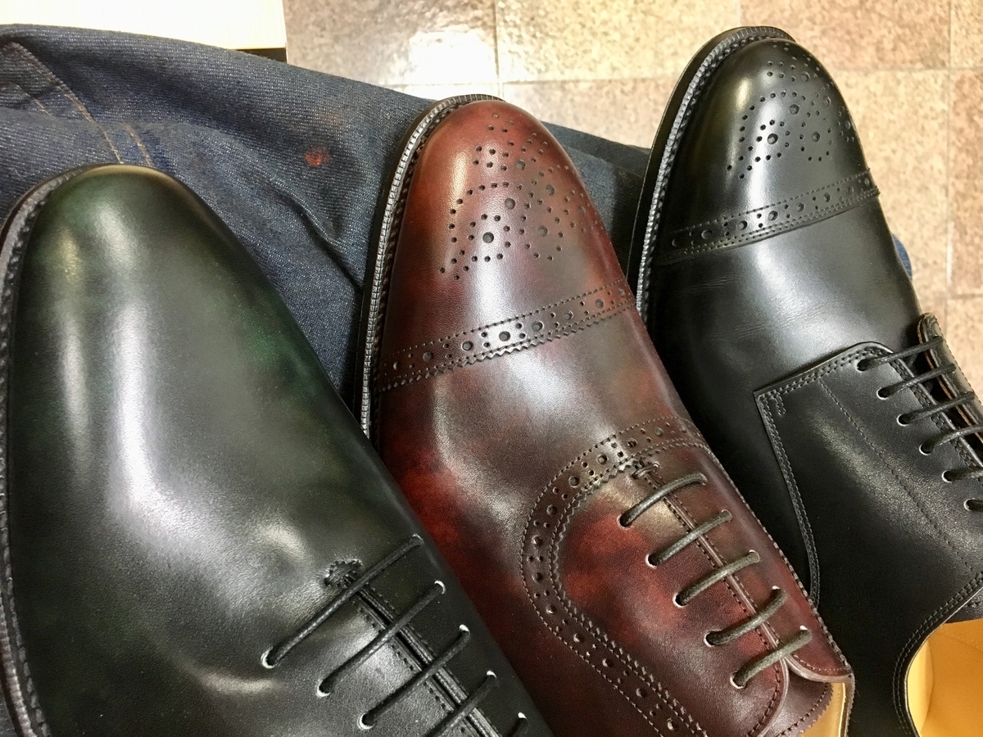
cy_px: 368
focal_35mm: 29
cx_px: 492
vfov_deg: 48.2
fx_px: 824
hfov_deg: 61.7
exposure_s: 1/30
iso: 200
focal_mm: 4.15
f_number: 2.2
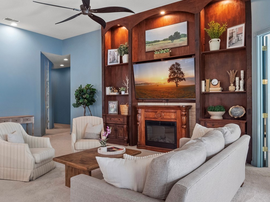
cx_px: 118
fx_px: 203
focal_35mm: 26
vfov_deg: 53.0
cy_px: 96
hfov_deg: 67.1
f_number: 8
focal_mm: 8
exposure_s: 1/5
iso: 640
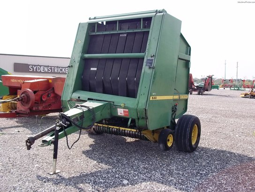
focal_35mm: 36
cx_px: 128
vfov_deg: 39.7
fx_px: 265
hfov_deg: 51.4
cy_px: 96
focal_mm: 6.5
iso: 80
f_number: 8
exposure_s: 1/100
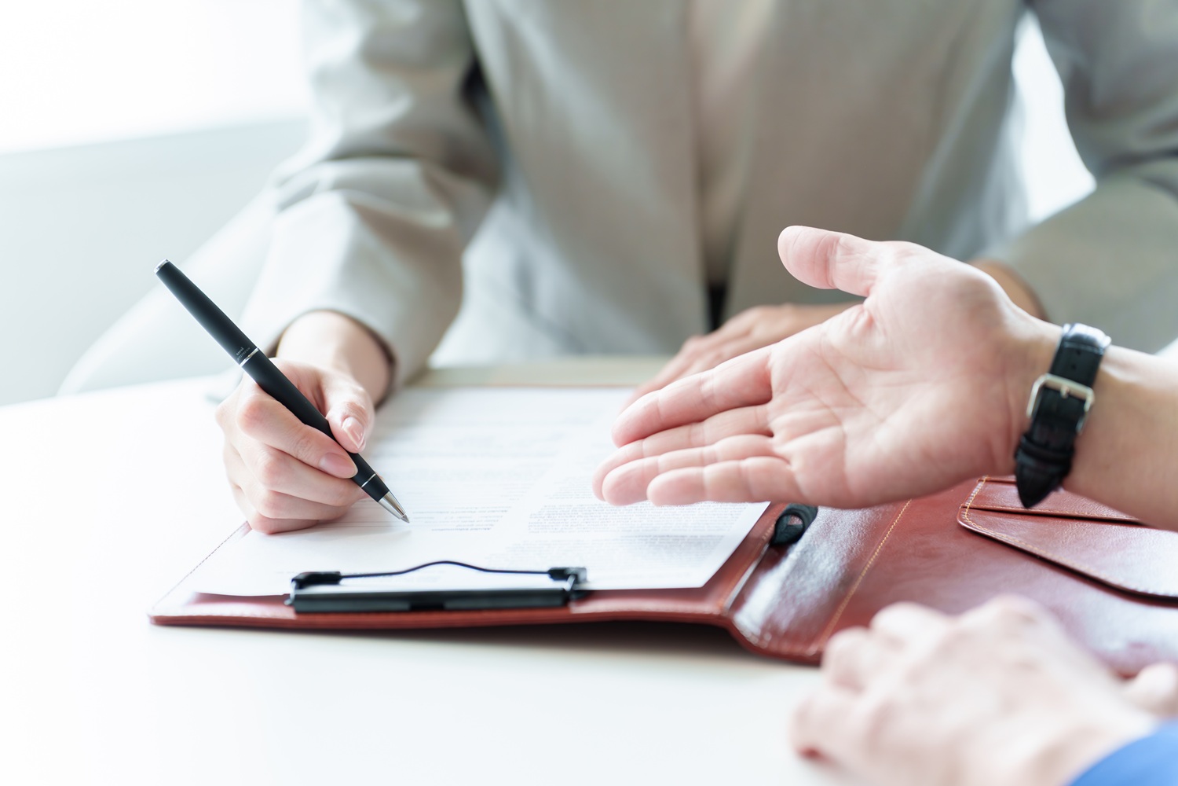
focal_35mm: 150
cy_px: 393
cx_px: 589
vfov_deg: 9.1
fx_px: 4908
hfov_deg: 13.7
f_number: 2.8
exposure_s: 1/125
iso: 200
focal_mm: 150
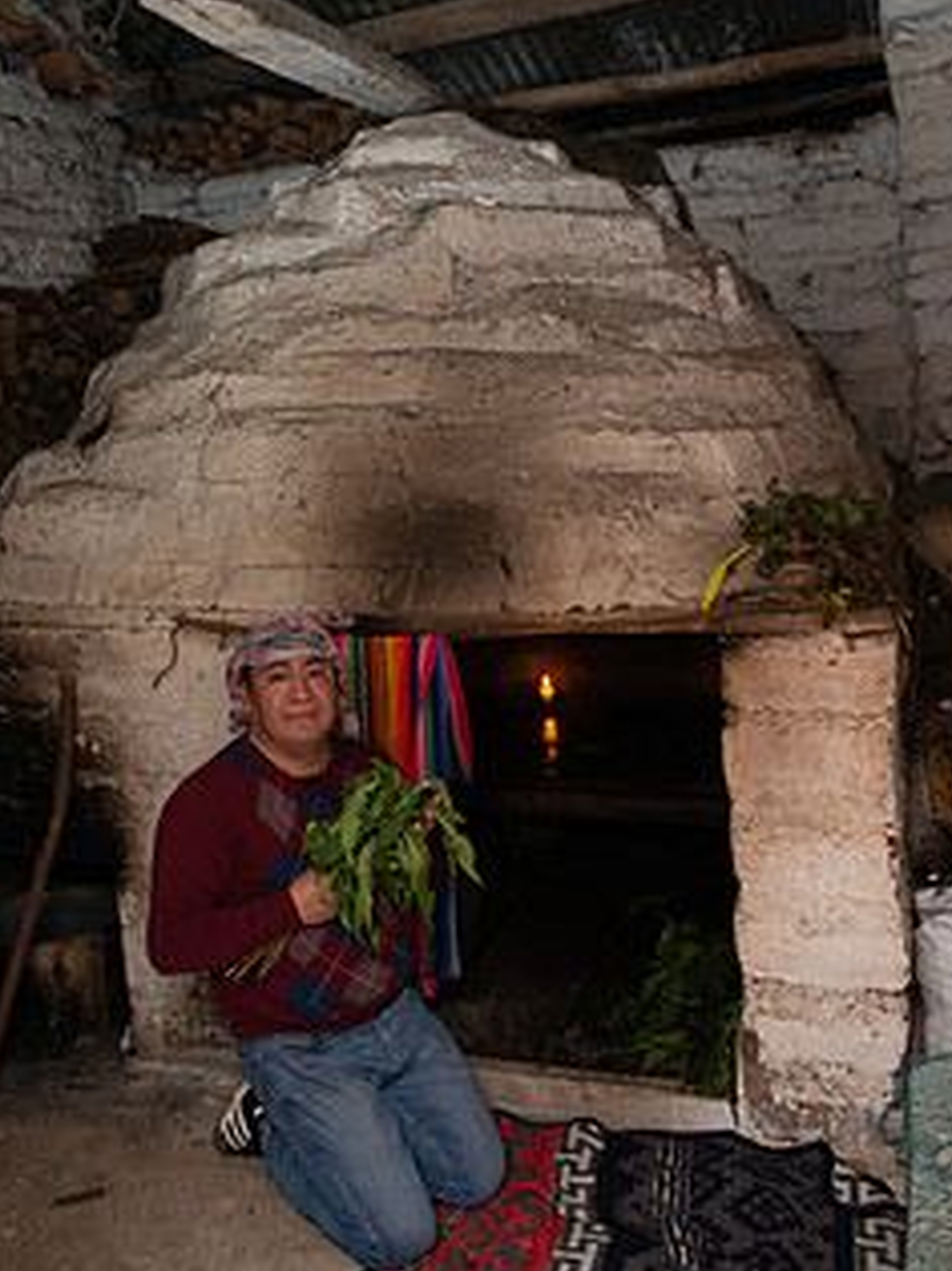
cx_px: 395
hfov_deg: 42.8
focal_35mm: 33
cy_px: 508
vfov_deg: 55.0
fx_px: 1211
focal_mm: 24
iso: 500
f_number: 2.8
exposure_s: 1/80
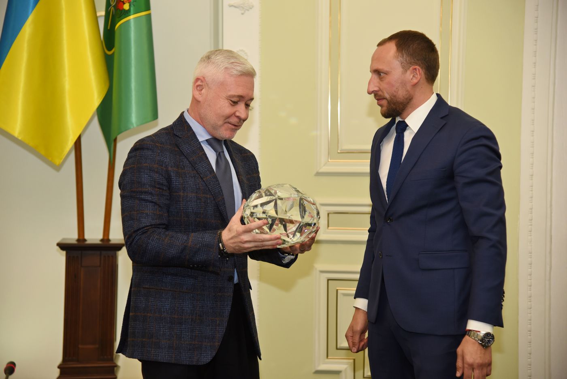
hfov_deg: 26.0
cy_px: 190
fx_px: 1229
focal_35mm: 78
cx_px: 284
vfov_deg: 17.5
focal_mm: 78
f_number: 4
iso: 1000
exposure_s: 1/200
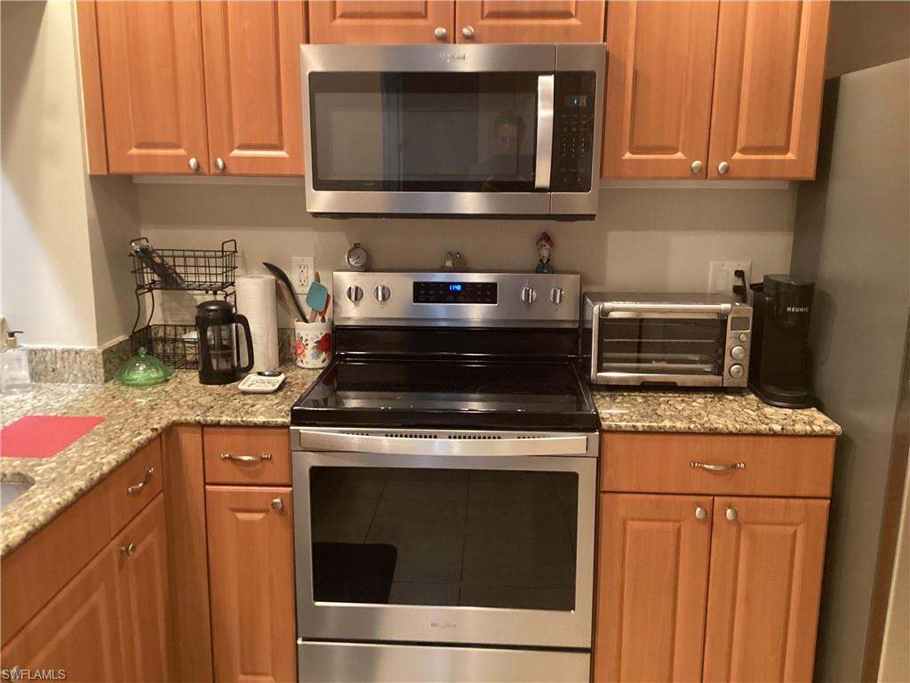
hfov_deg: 58.4
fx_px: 815
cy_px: 342
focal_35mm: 31
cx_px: 455
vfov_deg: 45.4
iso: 400
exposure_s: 1/40
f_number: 2.4
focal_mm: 3.3
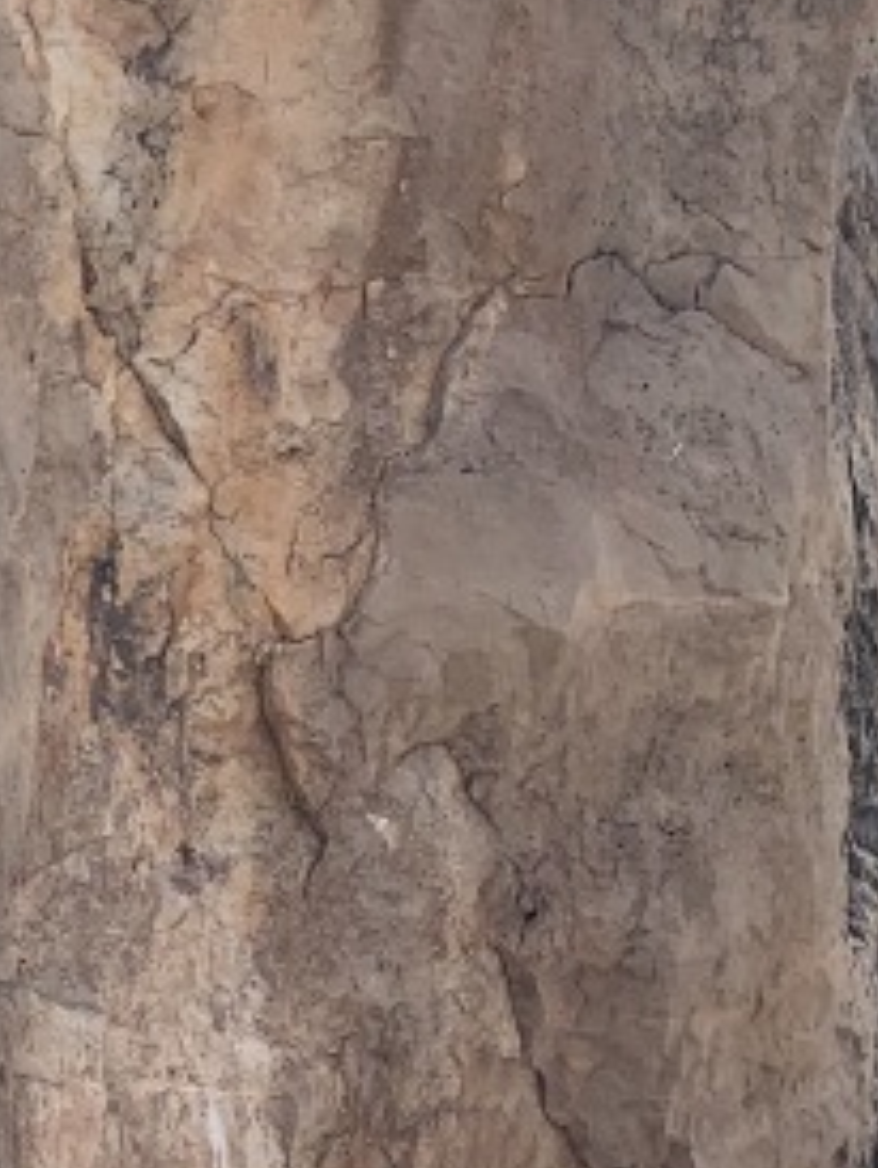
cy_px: 226
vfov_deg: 19.2
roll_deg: -1.6
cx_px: -661
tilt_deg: -6.5
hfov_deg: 13.3
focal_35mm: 101
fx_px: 3410
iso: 25
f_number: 1.8
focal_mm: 4.25
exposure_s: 1/1779
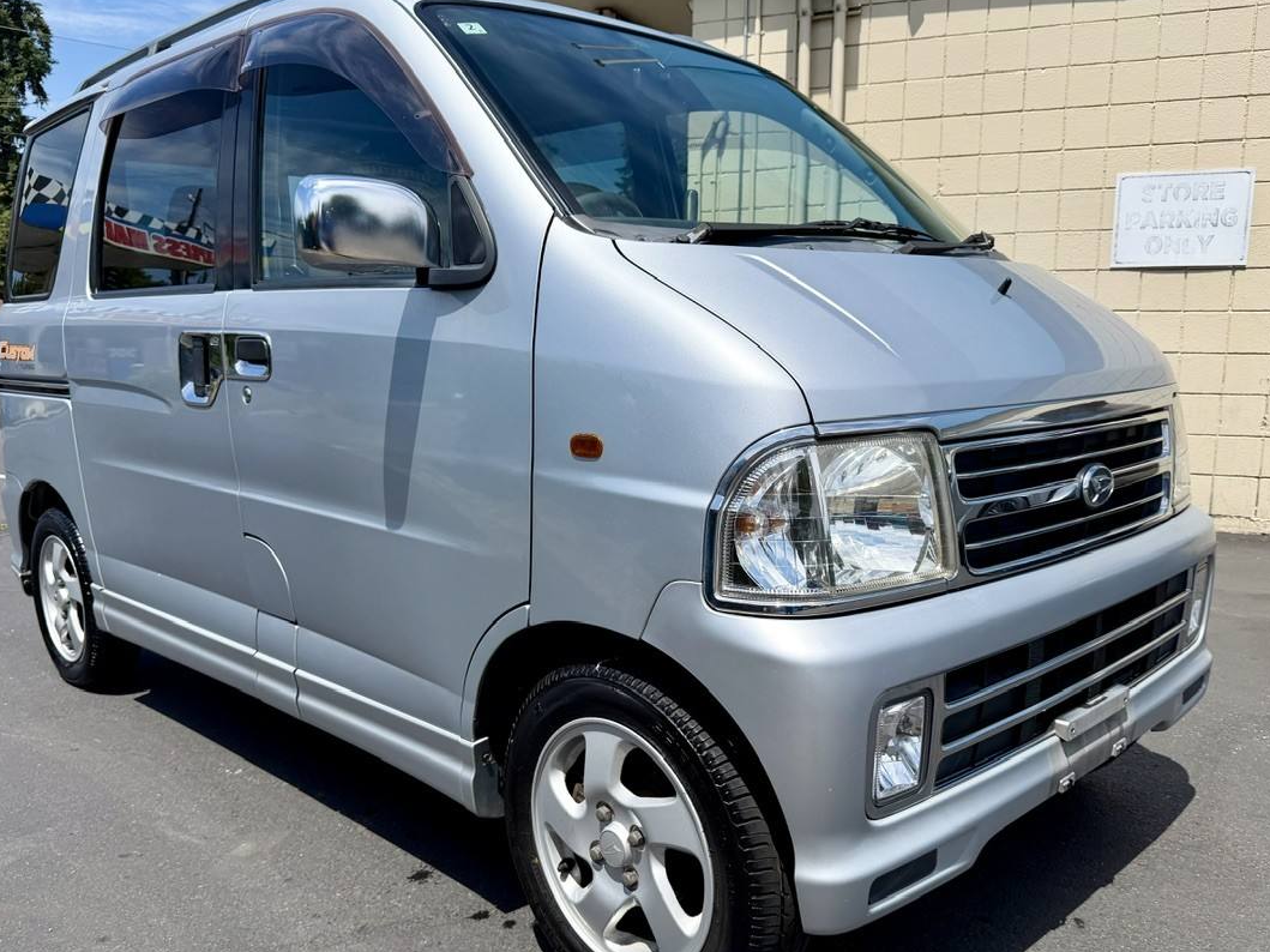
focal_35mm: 29
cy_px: 514
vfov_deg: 48.2
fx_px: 1064
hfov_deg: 61.7
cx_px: 624
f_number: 1.78
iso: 100
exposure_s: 1/7353
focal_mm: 6.76
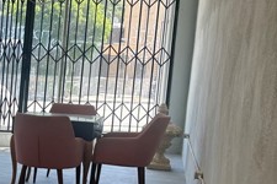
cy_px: 136
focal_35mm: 71
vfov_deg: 19.1
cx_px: -73
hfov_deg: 25.0
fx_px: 546
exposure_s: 1/564
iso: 80
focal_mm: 6.86
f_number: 1.78
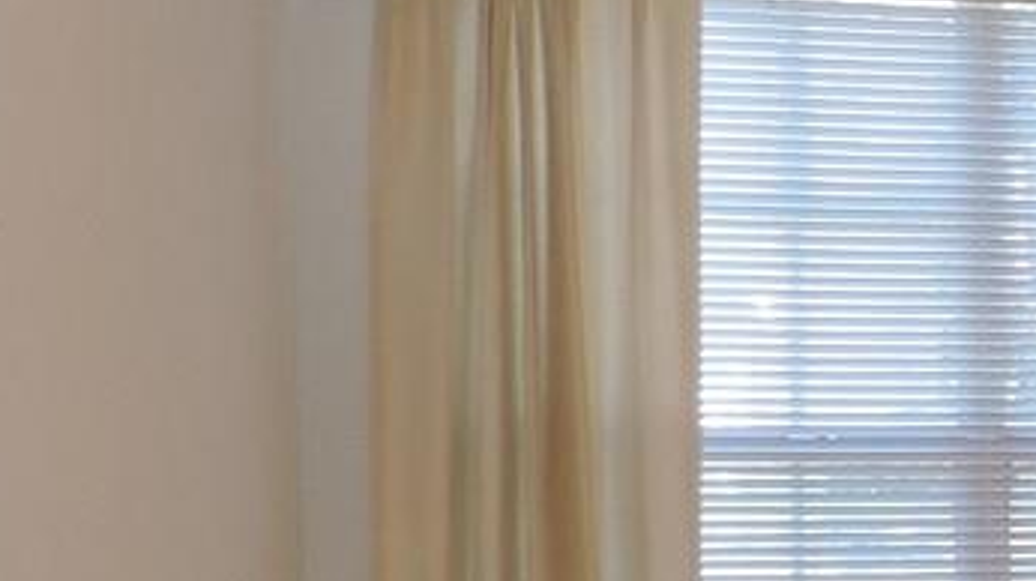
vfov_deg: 9.9
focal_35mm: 121
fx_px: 3321
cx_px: 2069
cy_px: 524
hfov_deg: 14.6
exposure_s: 1/40
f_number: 3
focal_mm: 4.3
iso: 160
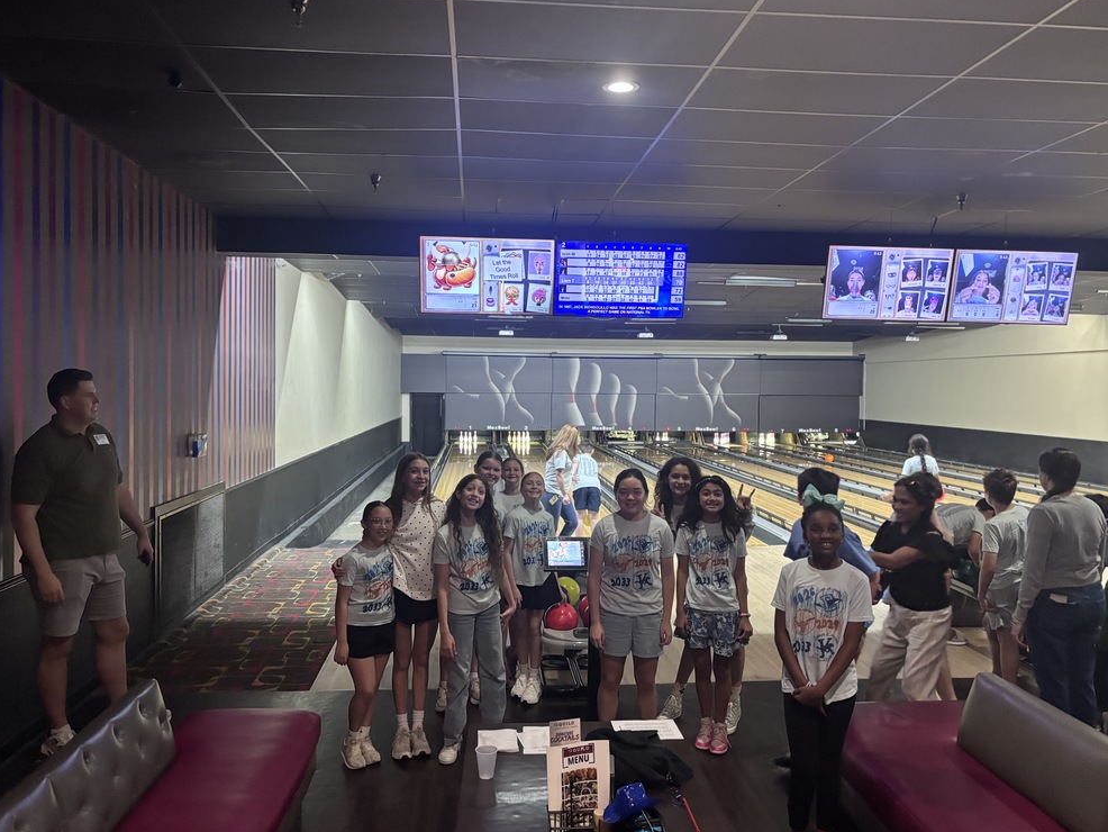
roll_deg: -0.8
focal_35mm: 27
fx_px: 864
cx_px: 552
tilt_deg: +0.0
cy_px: 401
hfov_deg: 65.3
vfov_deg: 51.4
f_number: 1.6
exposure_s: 1/40
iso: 500
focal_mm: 5.96
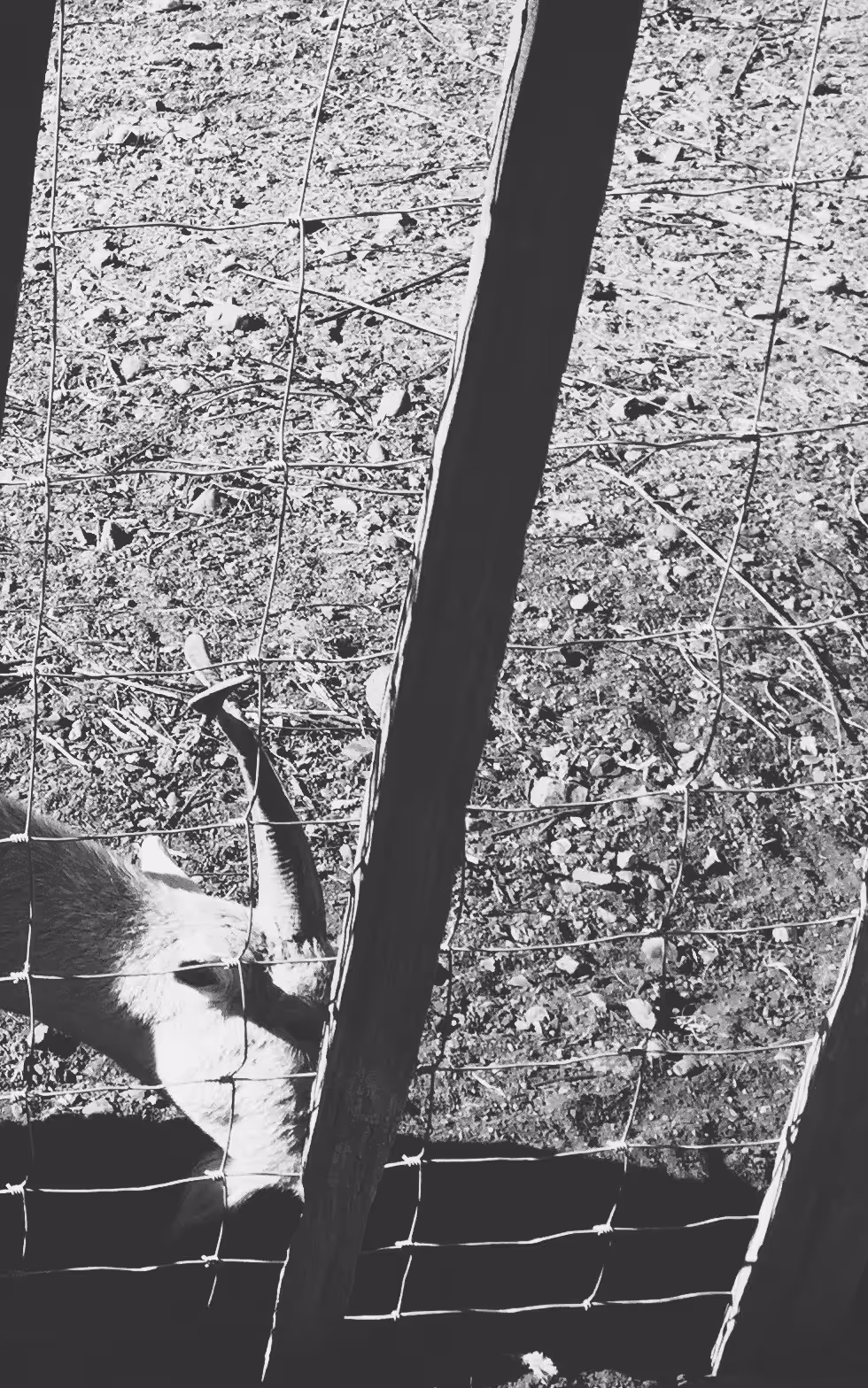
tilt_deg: -27.5
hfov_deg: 18.1
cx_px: -425
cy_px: 568
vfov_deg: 31.9
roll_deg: +0.1
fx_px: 2422
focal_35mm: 64
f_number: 2.2
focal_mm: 4.15
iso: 32
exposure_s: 1/1068
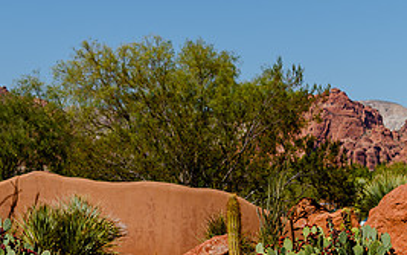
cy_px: 232
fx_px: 1842
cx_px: 210
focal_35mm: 166
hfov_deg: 12.6
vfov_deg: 7.9
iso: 200
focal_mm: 75
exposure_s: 1/1600
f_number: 5
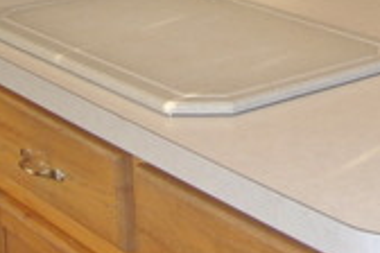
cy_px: -145
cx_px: 577
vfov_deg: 12.5
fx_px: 1087
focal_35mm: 103
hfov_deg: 17.7
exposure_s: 1/60
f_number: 3.5
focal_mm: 10
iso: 500
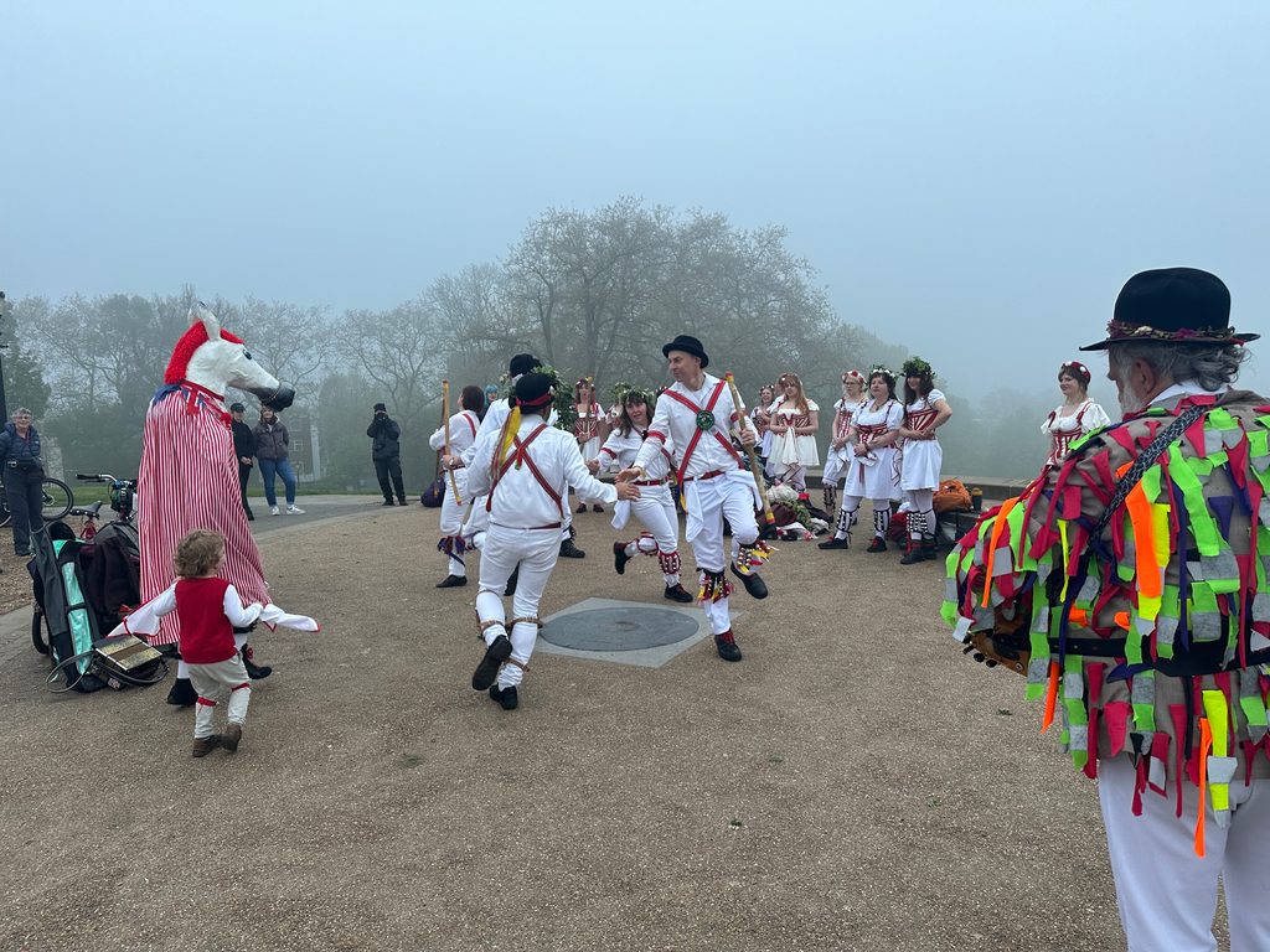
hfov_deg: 71.6
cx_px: 635
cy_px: 476
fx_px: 881
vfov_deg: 56.8
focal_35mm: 24
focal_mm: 6.86
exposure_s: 1/121
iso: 125
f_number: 1.78
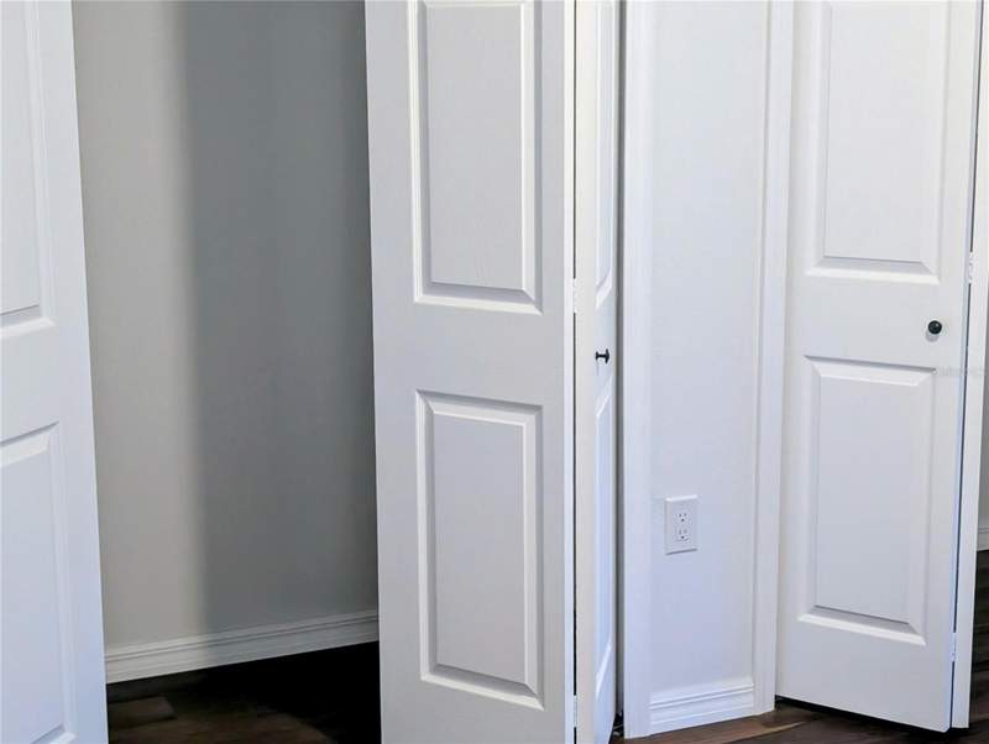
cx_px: 494
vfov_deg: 29.7
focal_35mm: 49
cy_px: 372
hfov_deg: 38.9
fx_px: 1402
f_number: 1.68
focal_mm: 6.9
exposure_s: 1/60
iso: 855
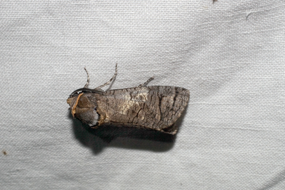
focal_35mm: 75
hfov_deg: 27.0
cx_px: 142
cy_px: 95
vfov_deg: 18.2
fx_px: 594
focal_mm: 50
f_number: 20
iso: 400
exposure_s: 1/250
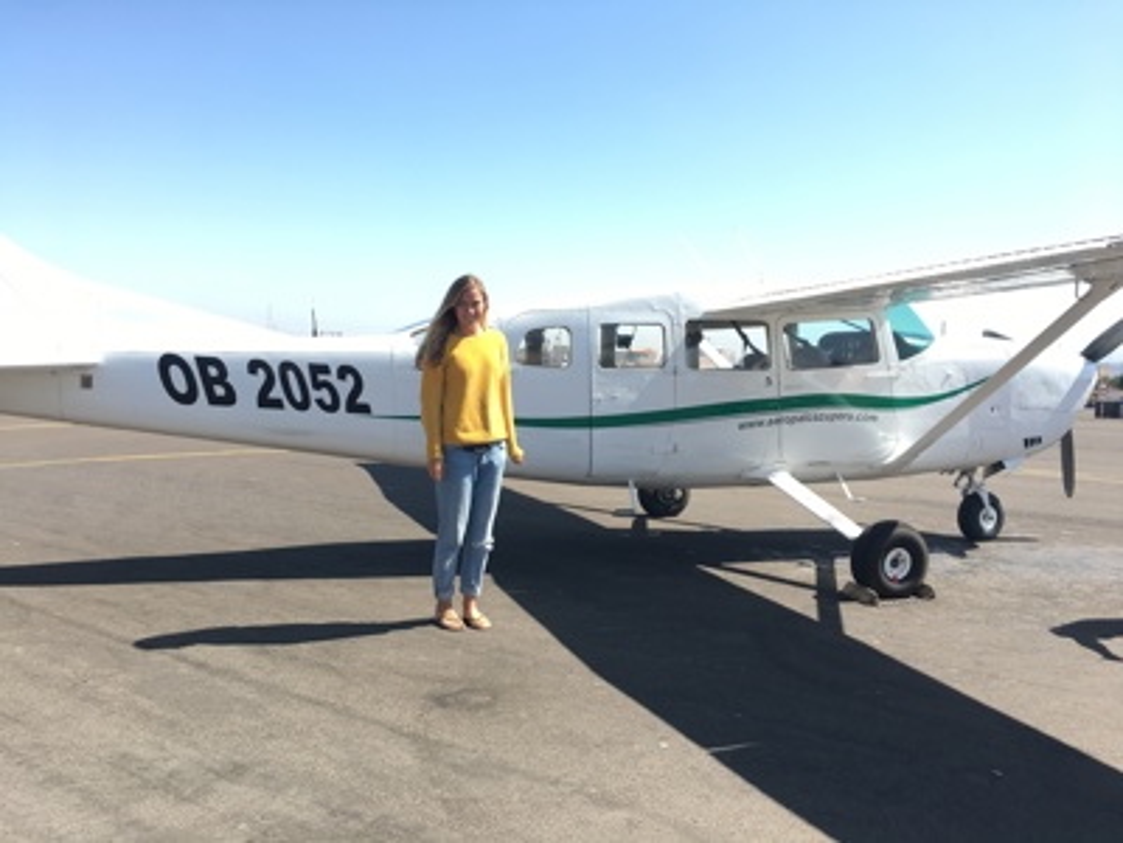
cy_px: 422
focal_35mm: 29
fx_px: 941
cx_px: 562
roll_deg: -2.1
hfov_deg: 61.7
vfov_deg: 48.2
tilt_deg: -3.7
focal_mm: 4.15
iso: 25
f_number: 2.2
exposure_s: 1/663
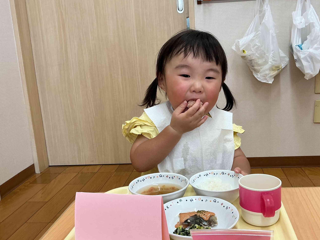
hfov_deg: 49.9
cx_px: 187
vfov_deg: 38.7
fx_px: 342
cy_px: 128
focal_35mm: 37
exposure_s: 1/50
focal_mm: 3
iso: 50
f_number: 1.8
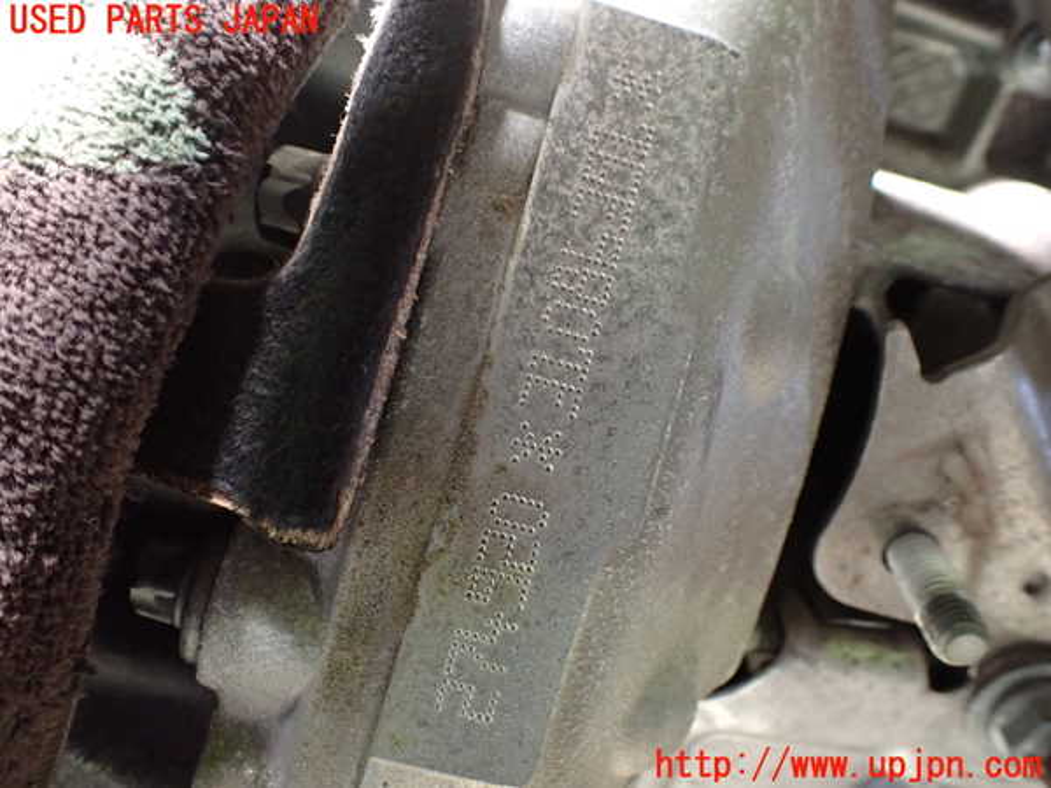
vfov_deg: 46.8
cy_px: 394
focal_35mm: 30
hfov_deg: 60.0
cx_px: 526
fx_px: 911
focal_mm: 5.4
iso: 800
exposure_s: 1/50
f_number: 2.3
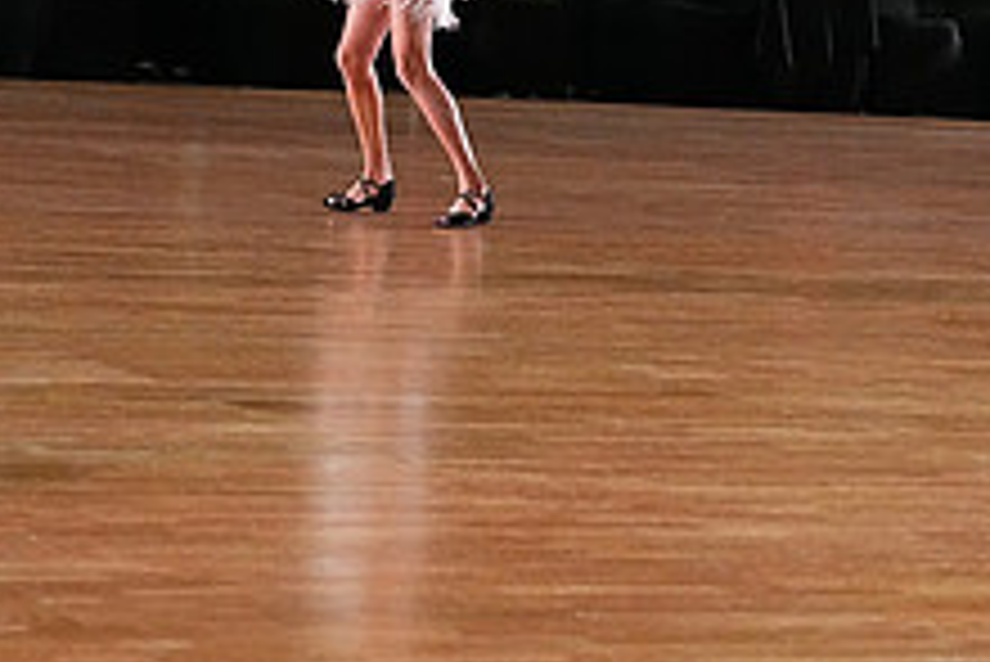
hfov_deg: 10.8
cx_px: 873
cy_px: -164
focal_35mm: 190
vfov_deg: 7.2
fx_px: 5228
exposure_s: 1/400
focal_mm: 72
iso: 8000
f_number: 6.3
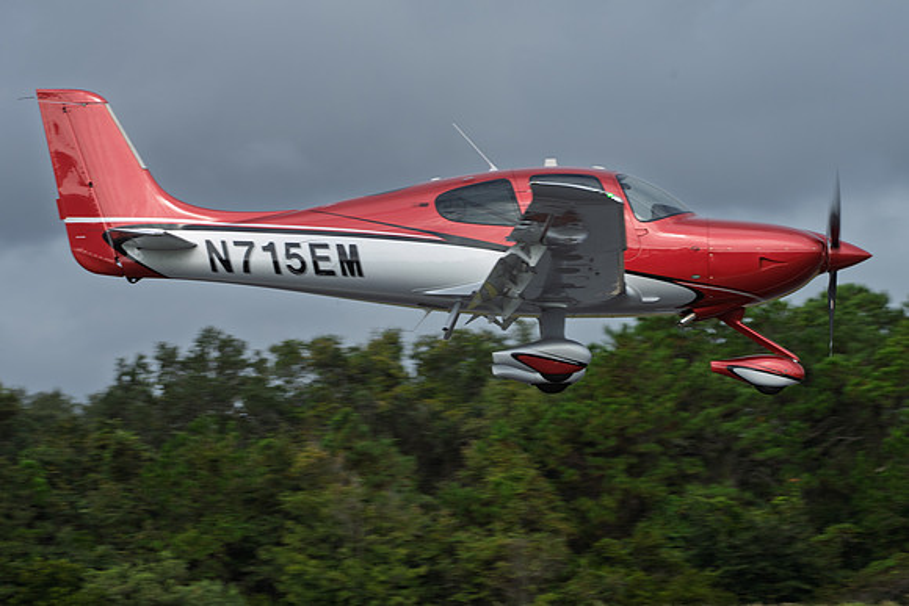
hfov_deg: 10.8
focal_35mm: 190
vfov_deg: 7.2
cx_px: 447
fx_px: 4796
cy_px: 360
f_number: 11
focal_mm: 160
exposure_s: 1/320
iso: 200
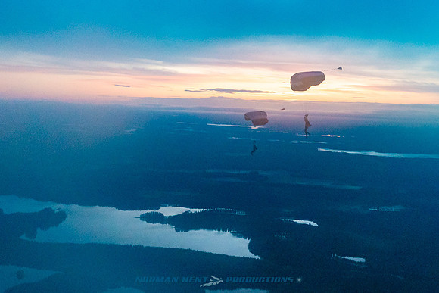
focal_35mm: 42
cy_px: 102
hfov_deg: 45.7
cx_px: 286
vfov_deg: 31.6
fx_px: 514
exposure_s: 1/1600
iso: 6400
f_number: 4
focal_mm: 27
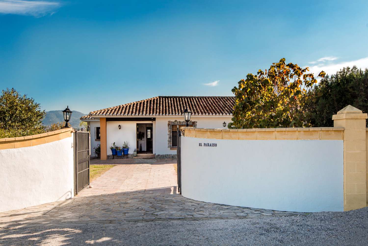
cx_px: 184
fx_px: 297
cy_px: 123
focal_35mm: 29
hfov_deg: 63.6
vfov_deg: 45.0
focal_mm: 29
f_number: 9
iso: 100
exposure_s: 1/320
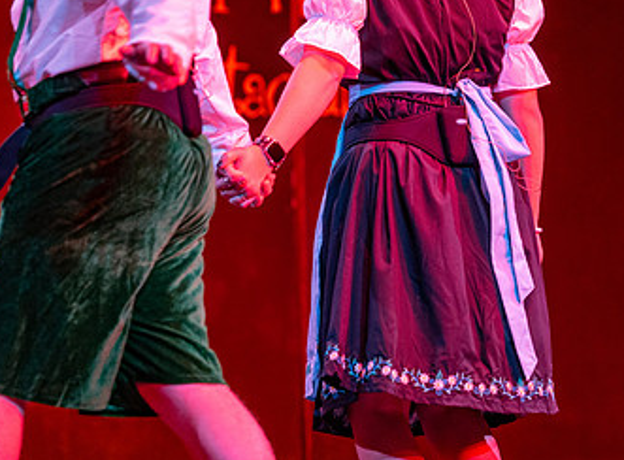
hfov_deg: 6.3
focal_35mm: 314
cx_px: 256
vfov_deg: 4.7
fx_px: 5626
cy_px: 109
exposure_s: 1/250
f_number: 2.8
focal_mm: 165
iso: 1600
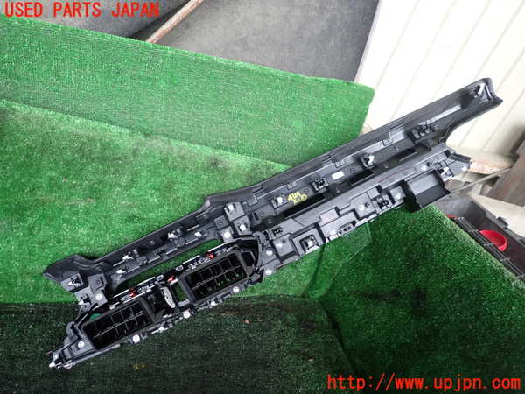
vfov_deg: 54.9
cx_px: 262
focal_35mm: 25
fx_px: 379
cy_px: 197
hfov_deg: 69.4
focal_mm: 4.5
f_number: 2
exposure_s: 1/50
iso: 200
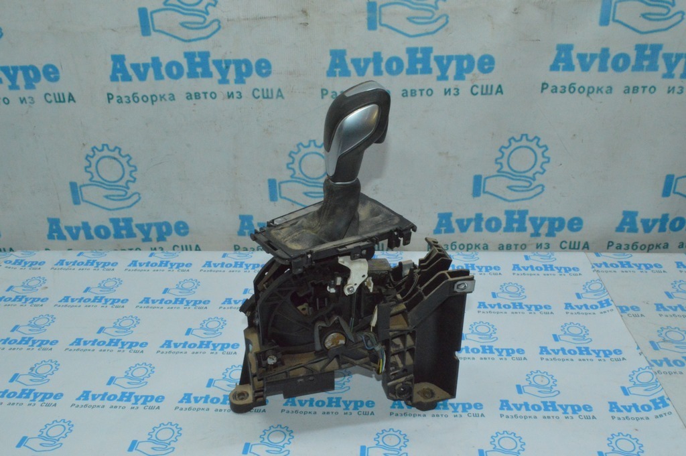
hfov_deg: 57.3
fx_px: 628
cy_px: 228
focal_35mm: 33
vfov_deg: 39.9
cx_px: 343
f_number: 25
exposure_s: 1/80
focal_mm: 22
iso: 6400
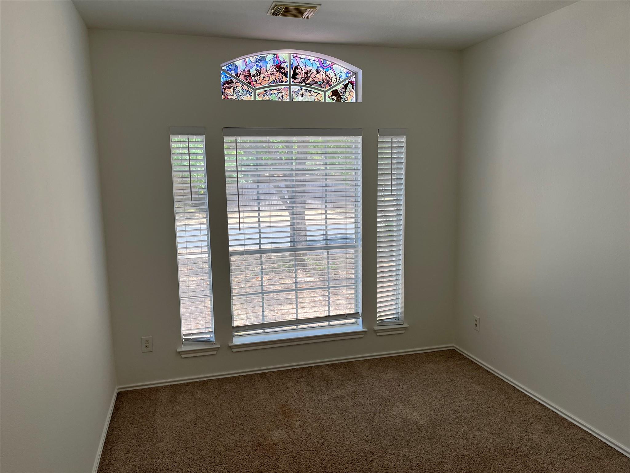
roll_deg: +1.2
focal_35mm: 26
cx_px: 315
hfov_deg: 67.3
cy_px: 236
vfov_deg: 53.1
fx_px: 473
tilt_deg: -7.6
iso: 50
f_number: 1.6
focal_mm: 5.1
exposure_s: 1/120
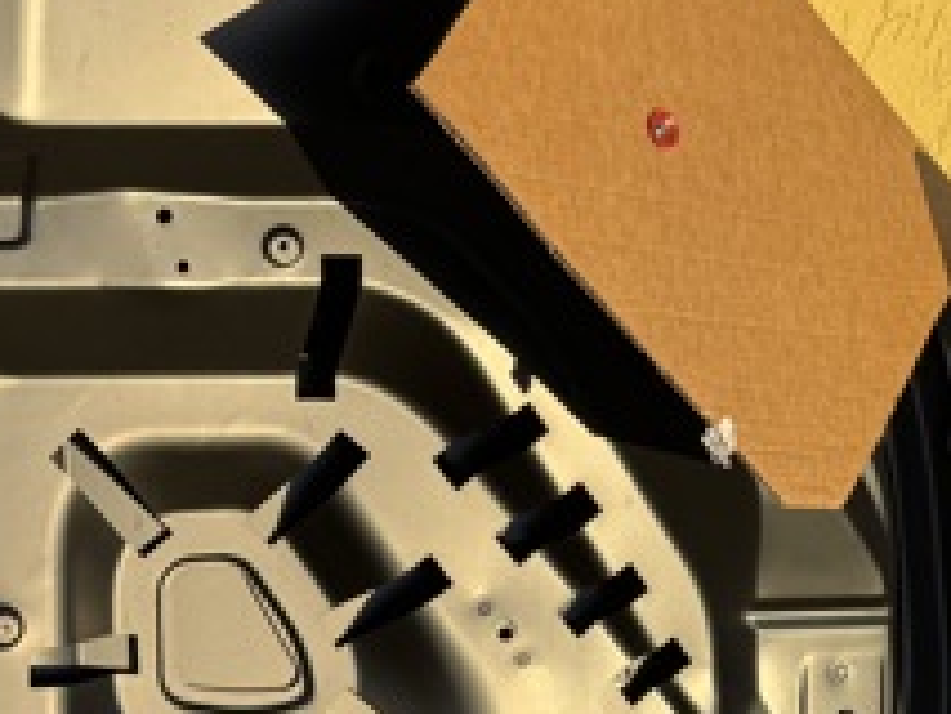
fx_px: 1979
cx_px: -192
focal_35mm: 72
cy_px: 366
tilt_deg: -27.1
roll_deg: -4.0
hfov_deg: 24.5
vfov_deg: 20.5
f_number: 1.78
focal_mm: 6.76
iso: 80
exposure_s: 1/2252
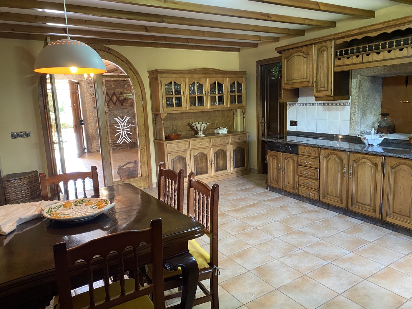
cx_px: 206
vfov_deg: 53.1
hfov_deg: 67.3
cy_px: 154
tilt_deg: -10.4
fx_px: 309
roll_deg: +2.6
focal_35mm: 26
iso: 320
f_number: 1.8
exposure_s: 1/50
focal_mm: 4.25
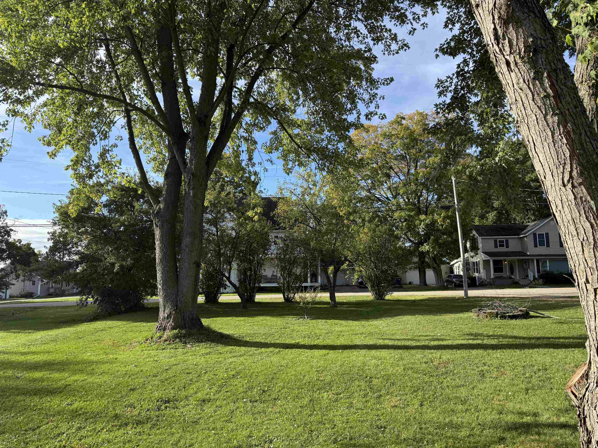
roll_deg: -0.1
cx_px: 299
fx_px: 415
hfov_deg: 71.6
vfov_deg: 56.8
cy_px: 224
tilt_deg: +8.8
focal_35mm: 24
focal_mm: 6.76
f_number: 1.78
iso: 100
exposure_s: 1/1901
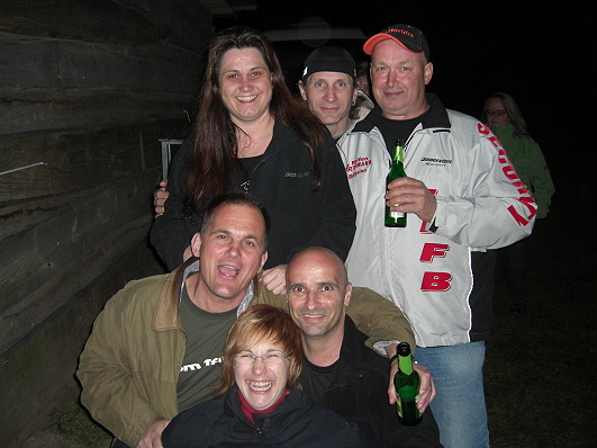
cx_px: 298
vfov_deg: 37.7
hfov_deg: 49.0
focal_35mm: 38
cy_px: 224
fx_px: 655
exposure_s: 1/60
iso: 200
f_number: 2.8
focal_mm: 7.9
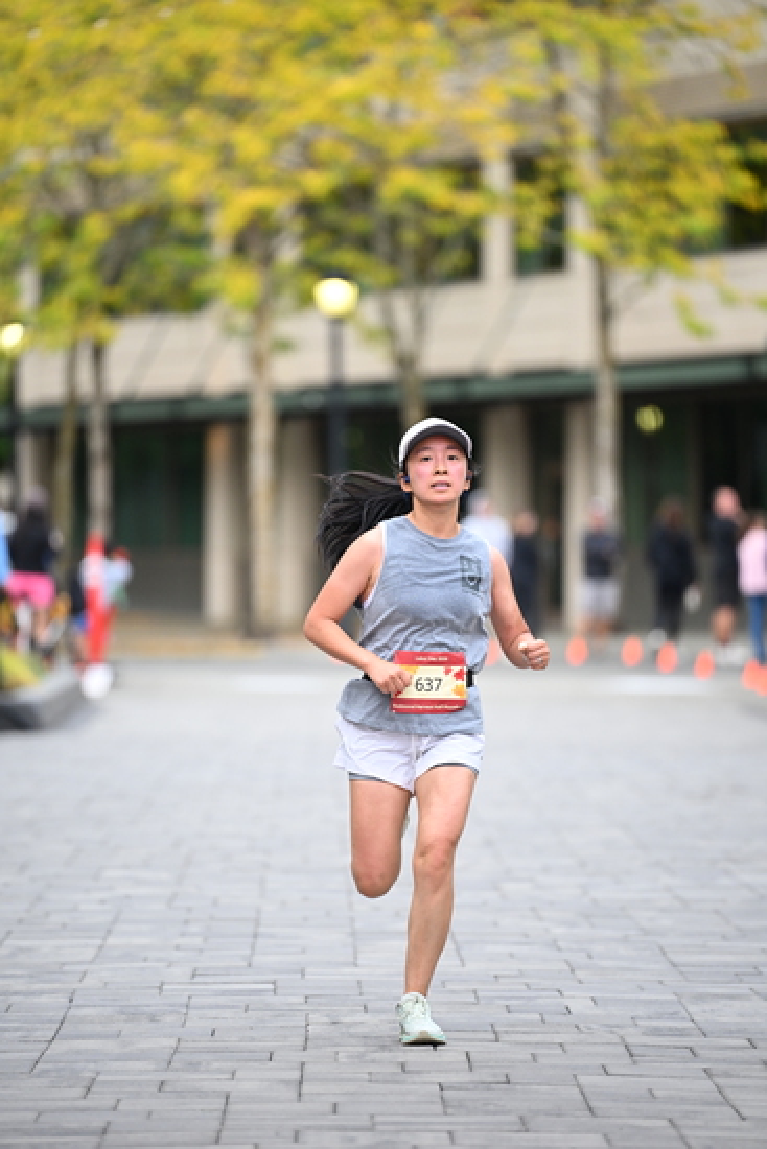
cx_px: 384
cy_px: 574
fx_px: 6387
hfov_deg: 6.9
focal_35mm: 200
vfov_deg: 10.3
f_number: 2.8
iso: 1000
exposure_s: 1/1600
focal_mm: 200
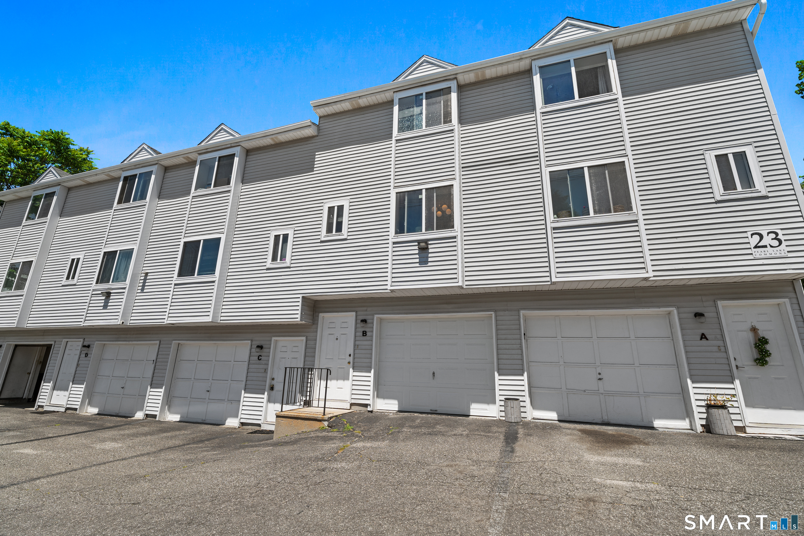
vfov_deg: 73.7
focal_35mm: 16
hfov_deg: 96.7
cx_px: 402
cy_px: 268
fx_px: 357
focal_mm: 16
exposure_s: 1/320
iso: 100
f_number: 6.3
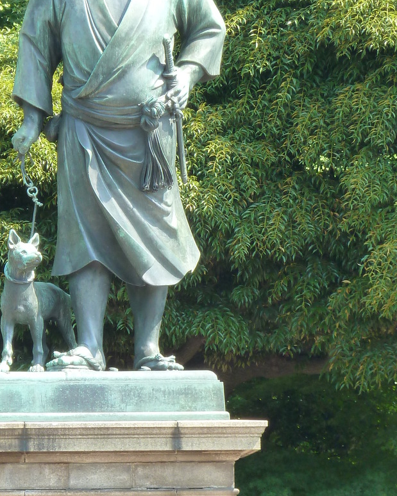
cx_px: 77
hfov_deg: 6.4
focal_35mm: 240
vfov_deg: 8.0
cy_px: 340
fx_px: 3526
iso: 125
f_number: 4.4
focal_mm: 19.5
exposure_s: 1/80
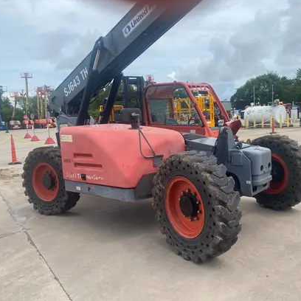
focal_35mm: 31
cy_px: 149
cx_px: 180
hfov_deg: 52.2
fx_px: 305
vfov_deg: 52.5
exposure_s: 1/2890
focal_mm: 4.25
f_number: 1.8
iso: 32
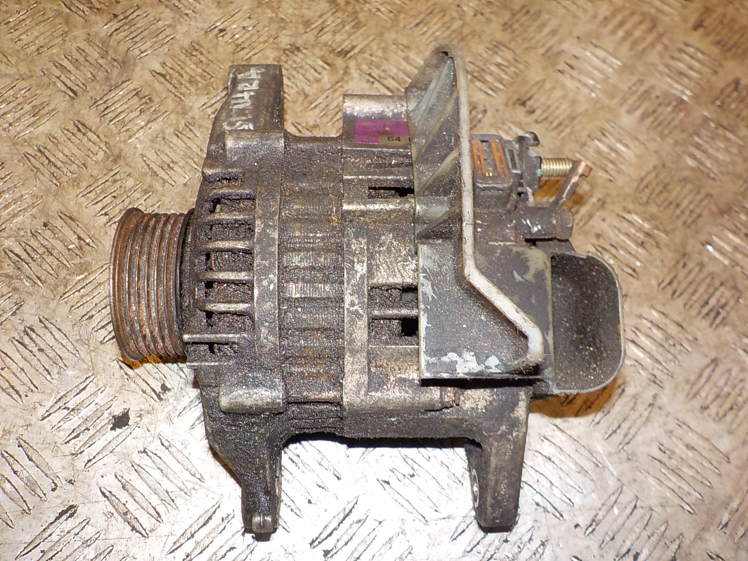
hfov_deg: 60.0
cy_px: 280
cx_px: 374
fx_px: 648
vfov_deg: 46.8
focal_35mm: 30
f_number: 3.3
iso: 200
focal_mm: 4.1
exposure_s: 1/30
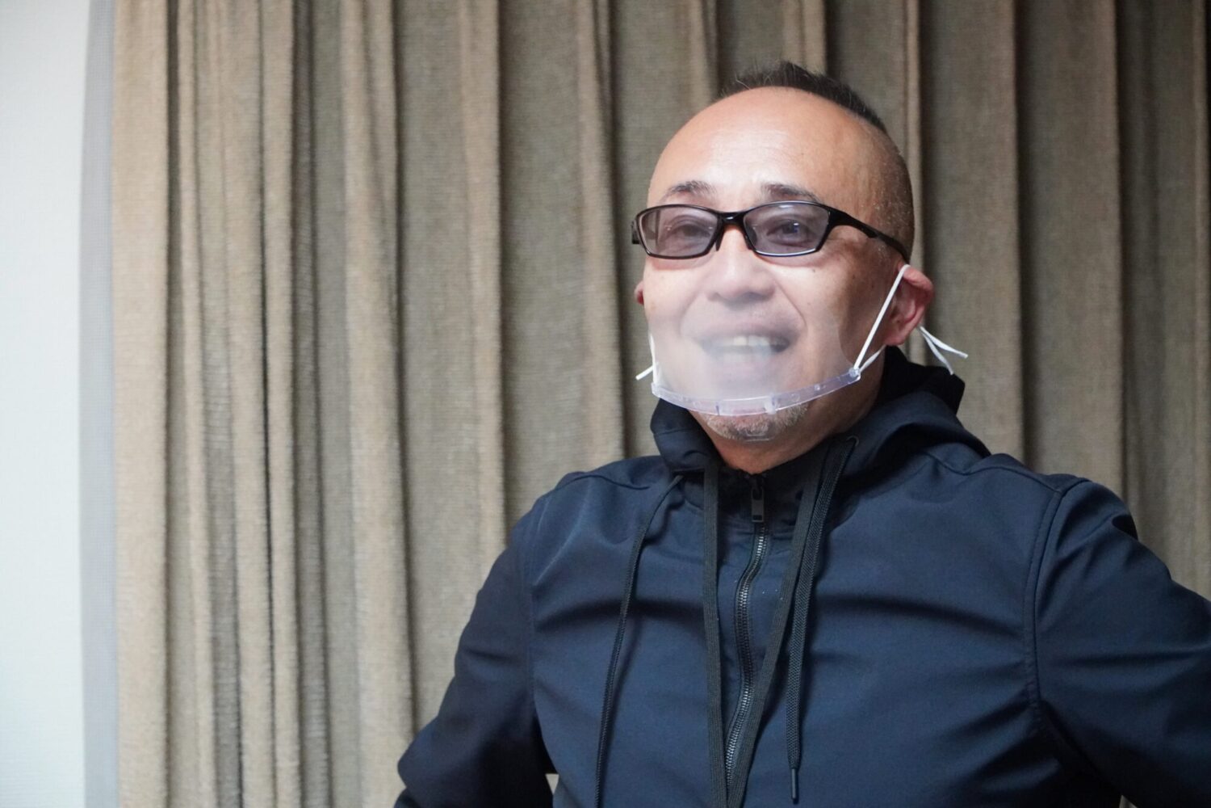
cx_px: 606
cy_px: 404
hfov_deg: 19.7
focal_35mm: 104
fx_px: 3481
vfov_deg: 13.2
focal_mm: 69
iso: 6400
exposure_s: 1/60
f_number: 5
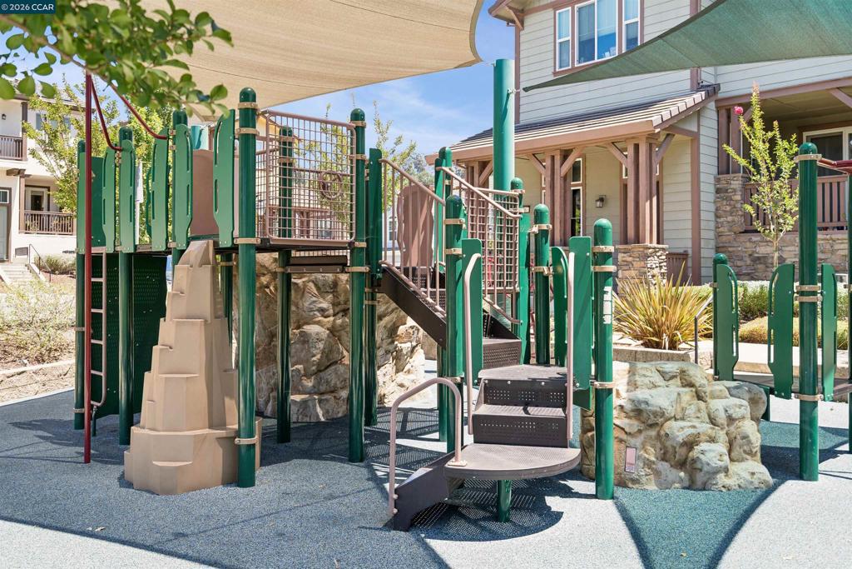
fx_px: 734
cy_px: 284
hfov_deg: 60.3
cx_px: 426
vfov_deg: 42.3
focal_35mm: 31
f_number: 5.6
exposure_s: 1/125
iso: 100
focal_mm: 31
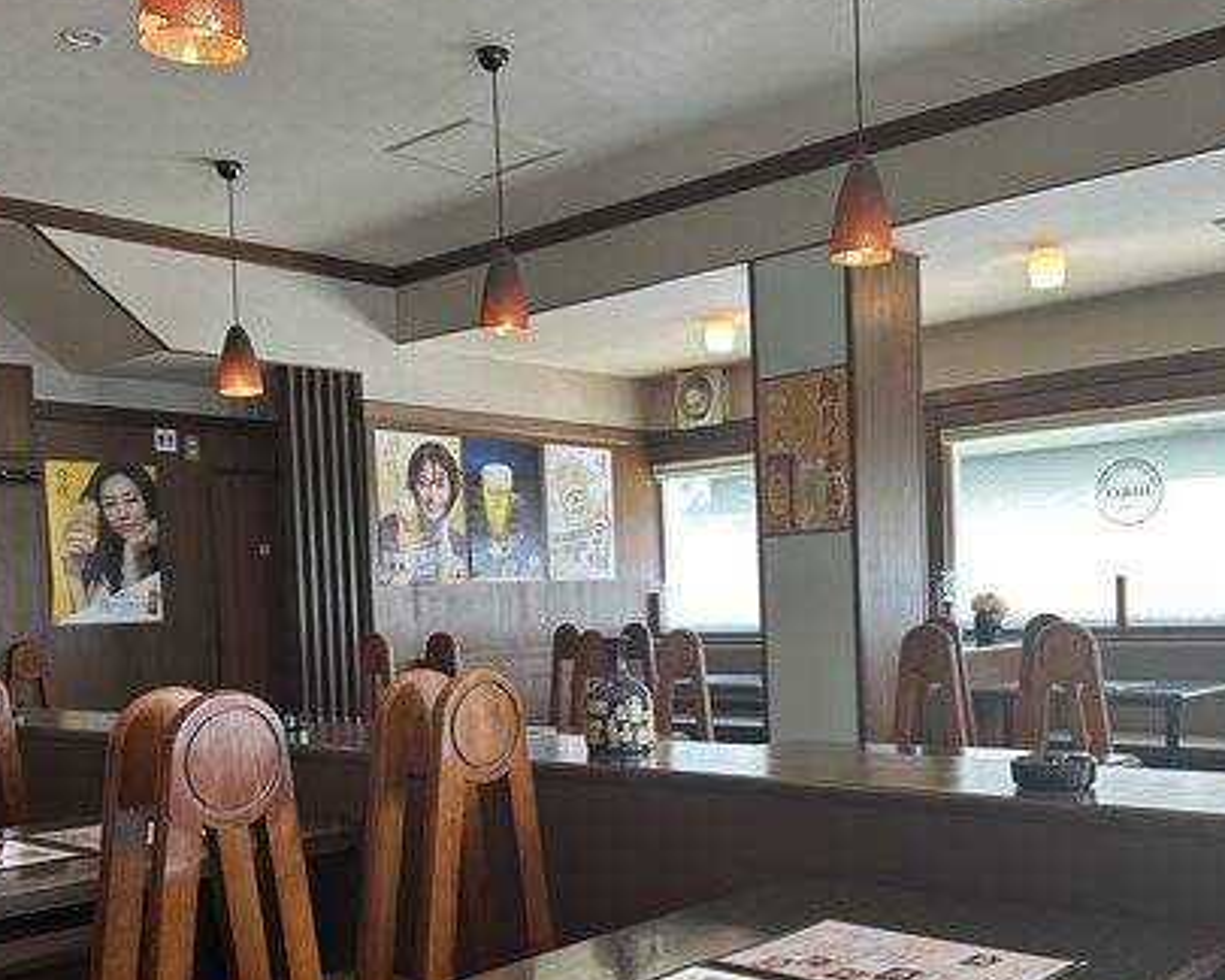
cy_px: 632
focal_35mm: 37
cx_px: 684
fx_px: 1341
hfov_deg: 49.0
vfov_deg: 39.8
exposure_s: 1/120
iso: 160
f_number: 1.78
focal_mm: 6.86
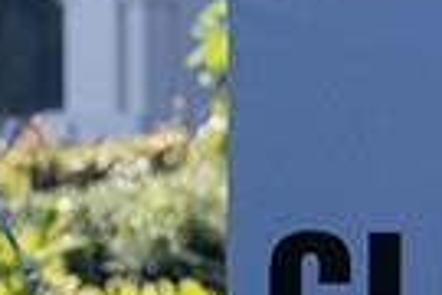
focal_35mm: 741
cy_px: -49
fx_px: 9097
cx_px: 501
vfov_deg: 1.9
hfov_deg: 2.8
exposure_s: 1/2000
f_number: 5
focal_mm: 104
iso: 500
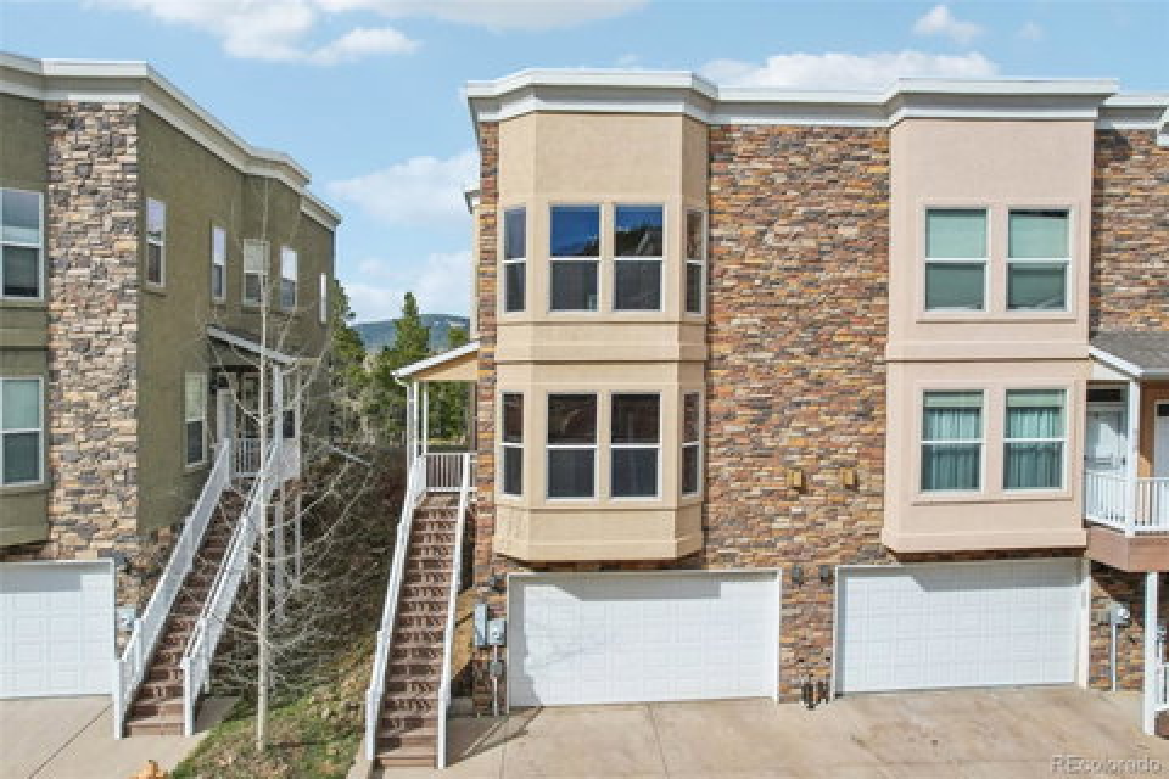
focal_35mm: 22
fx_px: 714
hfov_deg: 78.6
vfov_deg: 57.2
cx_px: 584
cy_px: 390
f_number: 2.8
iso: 120
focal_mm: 8.4
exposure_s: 1/1500
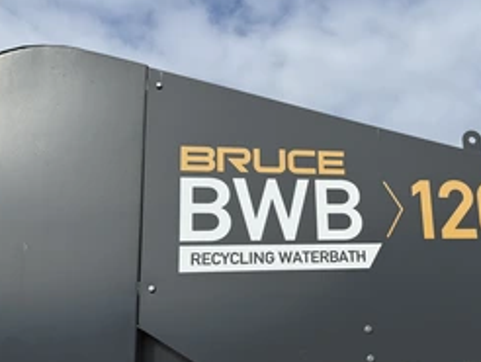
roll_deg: +4.1
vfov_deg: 36.4
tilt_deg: +15.8
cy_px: 247
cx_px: 362
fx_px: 542
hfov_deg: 46.1
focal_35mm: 39
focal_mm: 6.76
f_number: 1.78
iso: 80
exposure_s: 1/4975
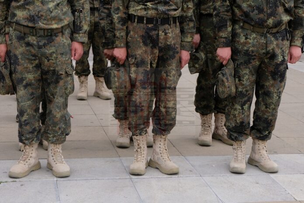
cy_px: 102
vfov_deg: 18.2
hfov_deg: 27.0
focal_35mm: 75
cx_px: 152
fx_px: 633
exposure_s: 1/350
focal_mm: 50
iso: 400
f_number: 9
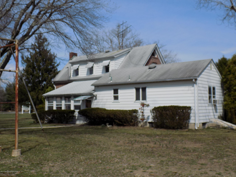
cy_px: 88
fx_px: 280
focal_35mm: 41
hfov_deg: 45.8
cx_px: 118
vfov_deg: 35.1
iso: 80
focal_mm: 7.3
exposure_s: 1/160
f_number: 11.5
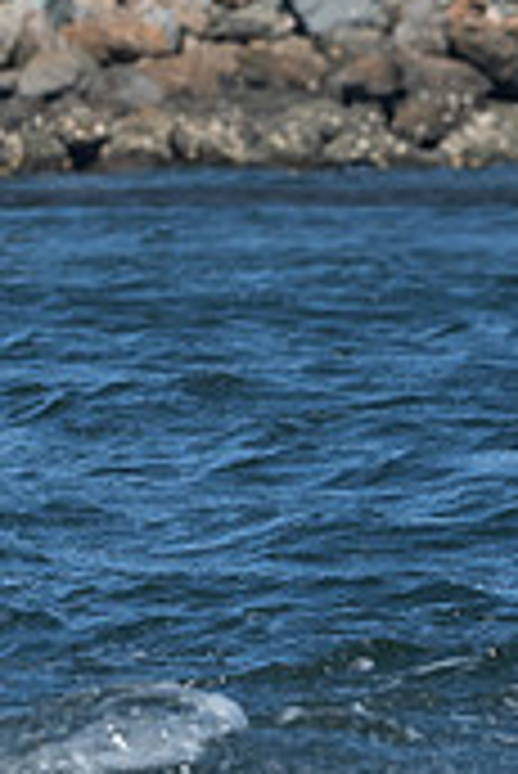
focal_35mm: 904
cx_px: -1114
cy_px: 489
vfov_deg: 2.3
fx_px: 19471
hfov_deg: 1.5
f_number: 8
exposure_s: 1/1000
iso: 320
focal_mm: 200
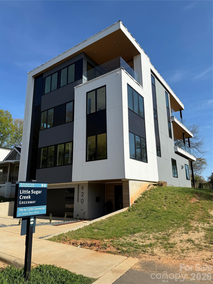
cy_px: 142
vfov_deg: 71.6
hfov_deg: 56.8
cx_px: 106
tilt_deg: +14.3
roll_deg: +1.0
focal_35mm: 24
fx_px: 197
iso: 80
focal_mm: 6.76
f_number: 1.78
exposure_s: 1/4673
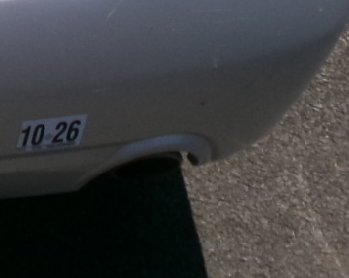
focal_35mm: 136
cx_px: -311
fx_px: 1404
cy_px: -233
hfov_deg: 12.7
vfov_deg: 10.6
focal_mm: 4.3
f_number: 11.07
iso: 100
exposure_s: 1/125
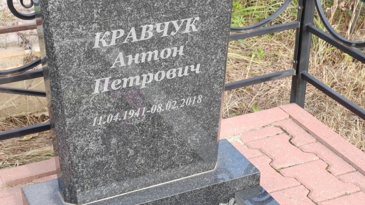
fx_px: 677
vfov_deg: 17.2
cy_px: 96
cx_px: 182
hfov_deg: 30.2
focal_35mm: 70
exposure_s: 1/150
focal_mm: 5.52
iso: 100
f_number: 1.9
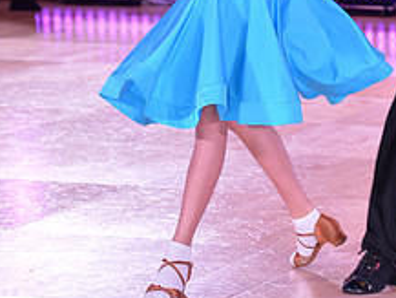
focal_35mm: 244
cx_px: 307
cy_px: -80
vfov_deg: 6.1
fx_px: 2793
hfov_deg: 8.1
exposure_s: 1/250
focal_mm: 95
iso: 1600
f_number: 5.6
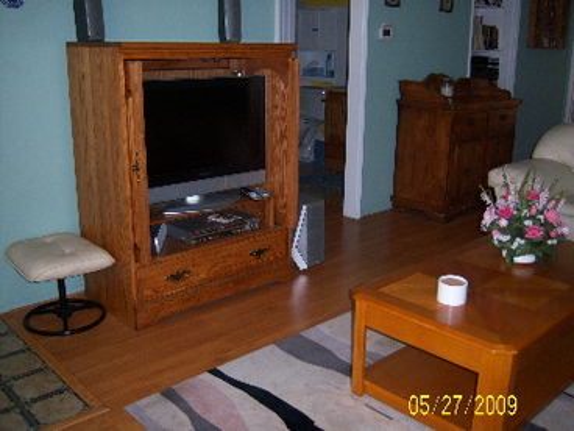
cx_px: 287
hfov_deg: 51.4
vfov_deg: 39.7
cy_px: 216
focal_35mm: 36
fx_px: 597
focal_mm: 7.5
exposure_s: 1/60
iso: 160
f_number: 2.8
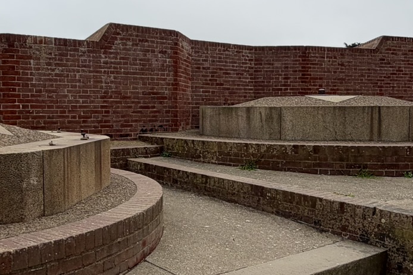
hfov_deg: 45.2
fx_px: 493
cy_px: 142
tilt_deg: -3.5
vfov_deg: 31.2
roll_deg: +0.1
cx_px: 167
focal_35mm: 43
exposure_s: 1/789
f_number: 2.2
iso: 20
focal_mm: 2.22
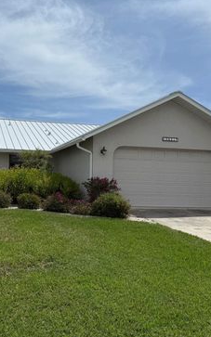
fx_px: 322
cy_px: 168
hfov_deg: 34.8
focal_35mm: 35
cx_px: 34
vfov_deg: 55.3
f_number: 1.78
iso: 80
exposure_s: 1/10309
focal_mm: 6.76
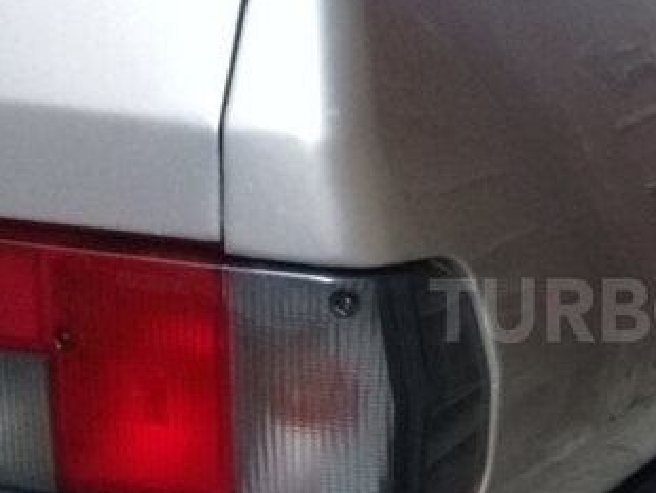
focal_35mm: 66
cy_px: 310
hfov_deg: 27.8
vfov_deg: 22.2
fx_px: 1252
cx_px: 645
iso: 200
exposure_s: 1/25
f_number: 2.2
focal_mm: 3.3
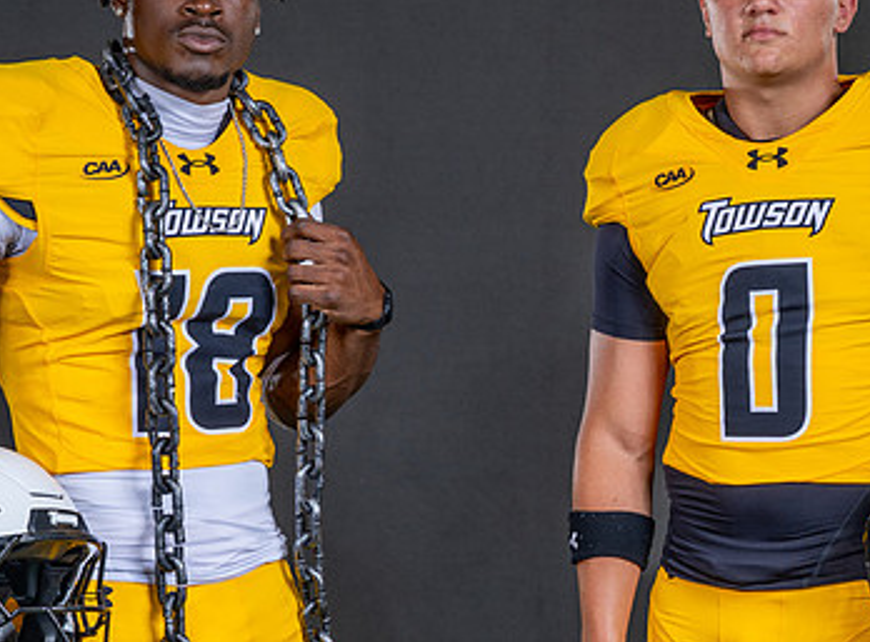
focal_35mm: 100
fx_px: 2499
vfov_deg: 14.6
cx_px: 673
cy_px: 431
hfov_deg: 19.6
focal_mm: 39
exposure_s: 1/200
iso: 100
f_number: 8
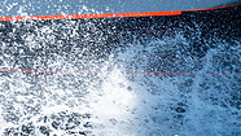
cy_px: -81
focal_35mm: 1469
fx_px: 9396
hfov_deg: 1.5
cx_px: -88
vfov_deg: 0.8
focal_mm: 300
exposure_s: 1/1250
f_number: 4
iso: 200
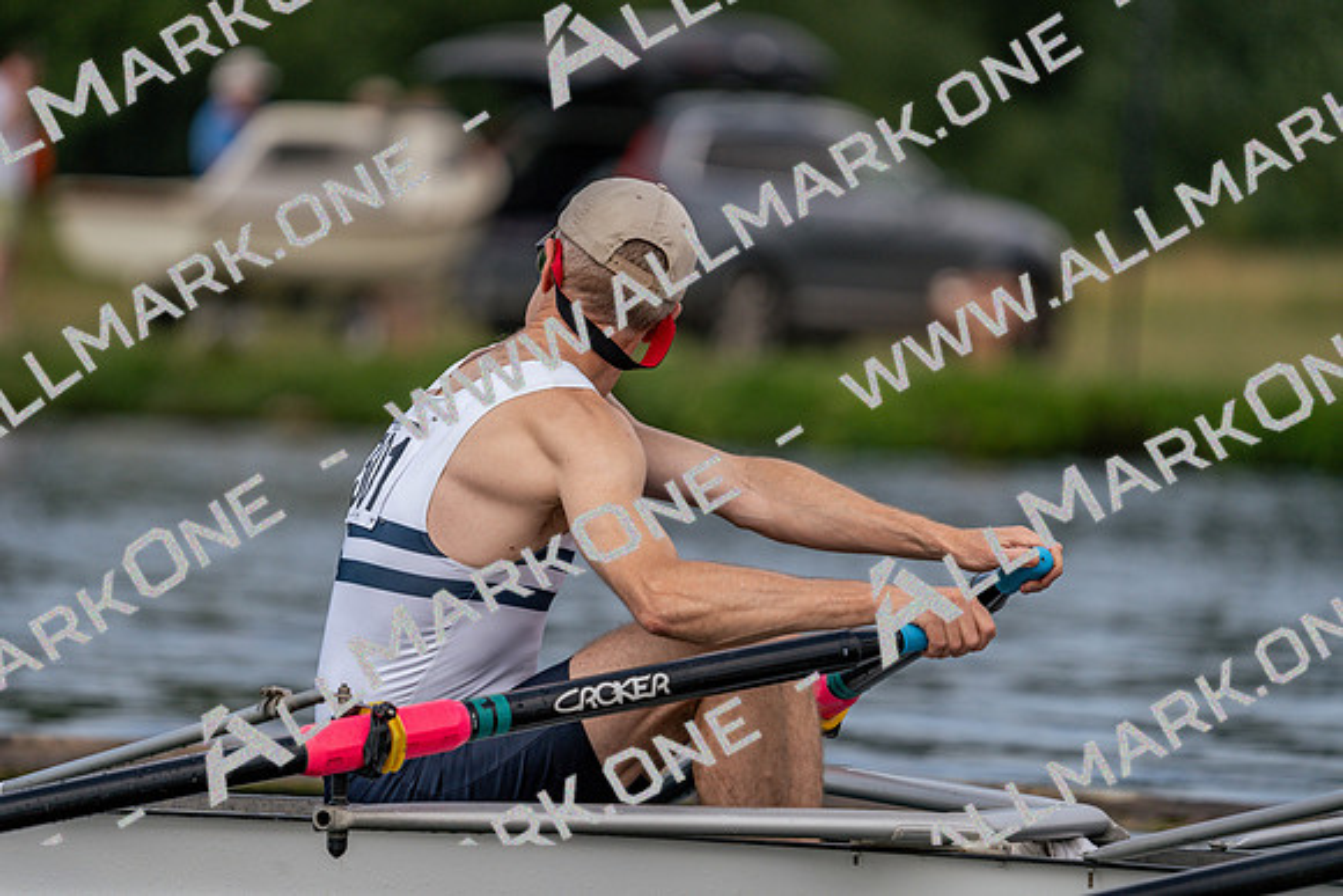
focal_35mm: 437
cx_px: 672
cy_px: 448
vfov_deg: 3.1
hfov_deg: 4.7
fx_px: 16306
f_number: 6.3
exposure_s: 1/1600
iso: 320
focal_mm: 437
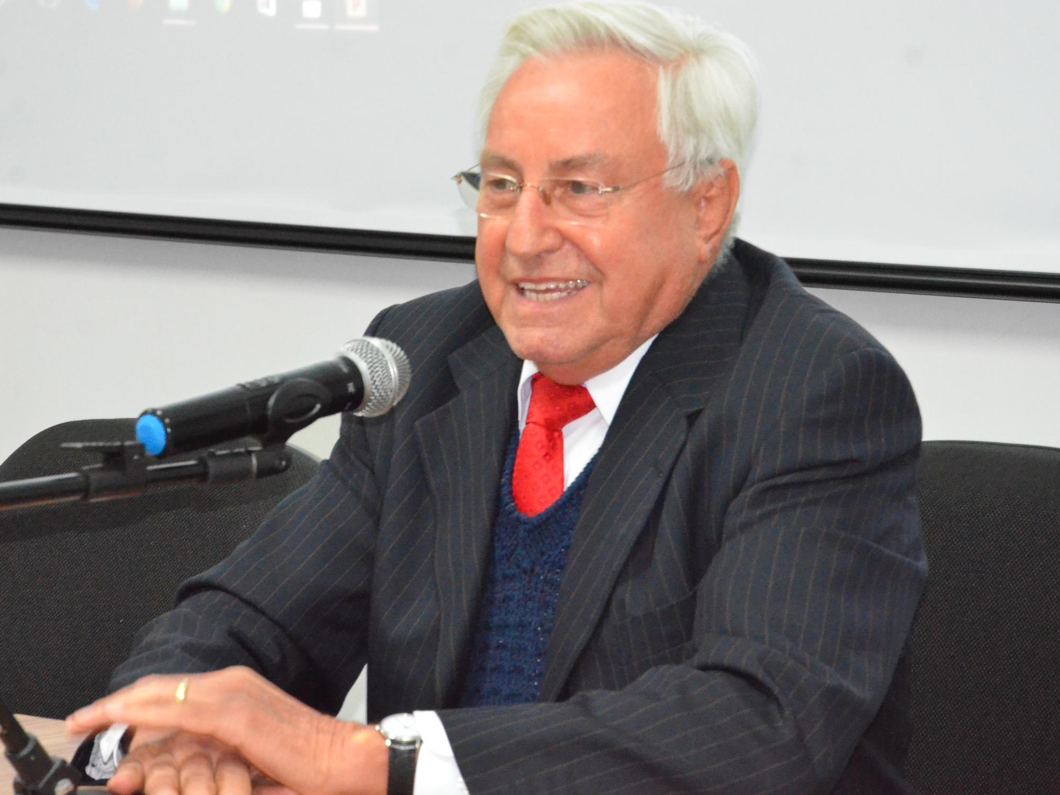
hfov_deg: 10.6
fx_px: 5714
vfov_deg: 8.0
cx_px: 560
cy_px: 391
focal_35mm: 187
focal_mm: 105
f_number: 8
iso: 6400
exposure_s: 1/60
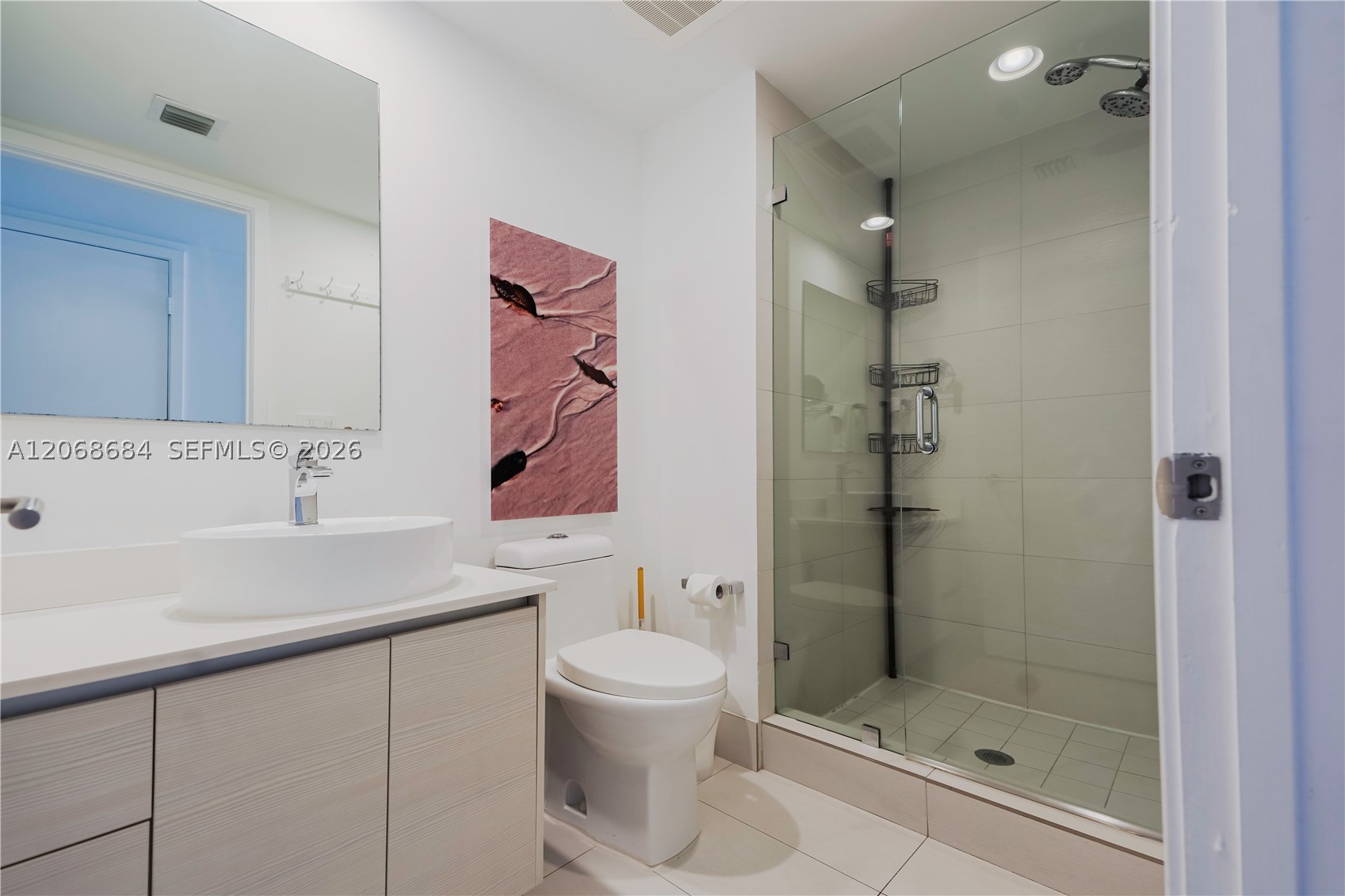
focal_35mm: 16
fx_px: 598
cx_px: 672
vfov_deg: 73.7
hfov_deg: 96.7
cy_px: 448
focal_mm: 16
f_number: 5
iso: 640
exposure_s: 1/800
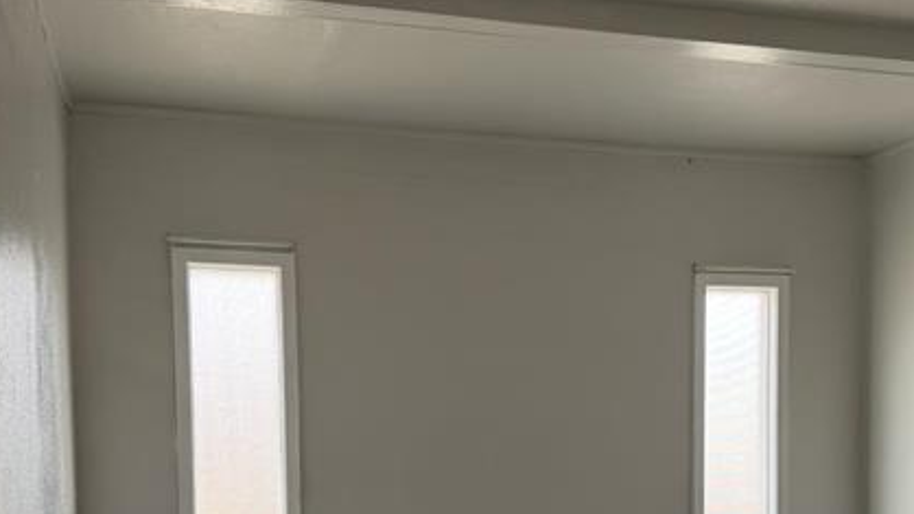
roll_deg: +0.6
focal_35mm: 48
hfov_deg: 42.8
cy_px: 505
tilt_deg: -2.0
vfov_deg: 23.9
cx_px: 534
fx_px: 1163
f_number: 1.78
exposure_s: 1/197
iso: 100
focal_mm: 6.76
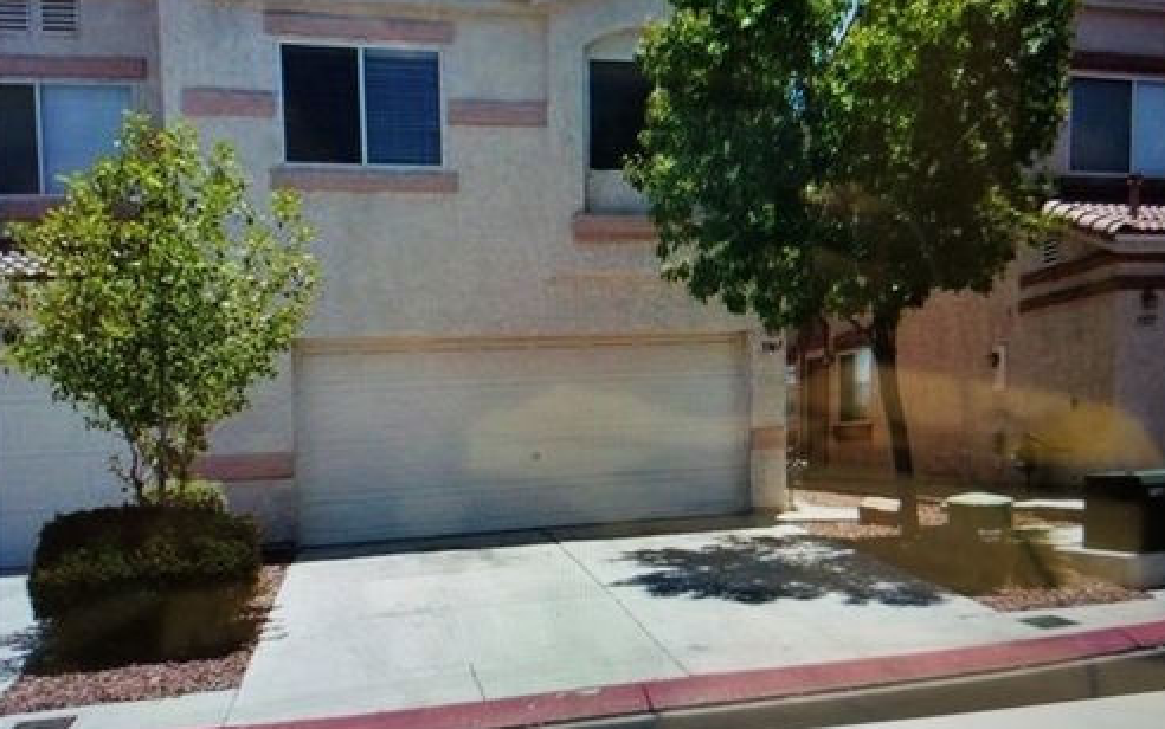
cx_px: 580
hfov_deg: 66.4
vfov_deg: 44.6
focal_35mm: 28
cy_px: 344
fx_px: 889
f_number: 1.7
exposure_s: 1/120
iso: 250
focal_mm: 4.3
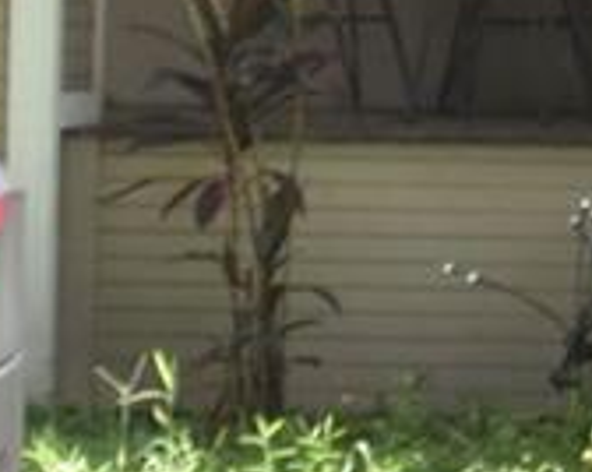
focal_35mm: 322
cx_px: 1469
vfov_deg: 4.7
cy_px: -648
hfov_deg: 5.8
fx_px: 5635
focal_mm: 24
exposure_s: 1/250
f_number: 8
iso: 400
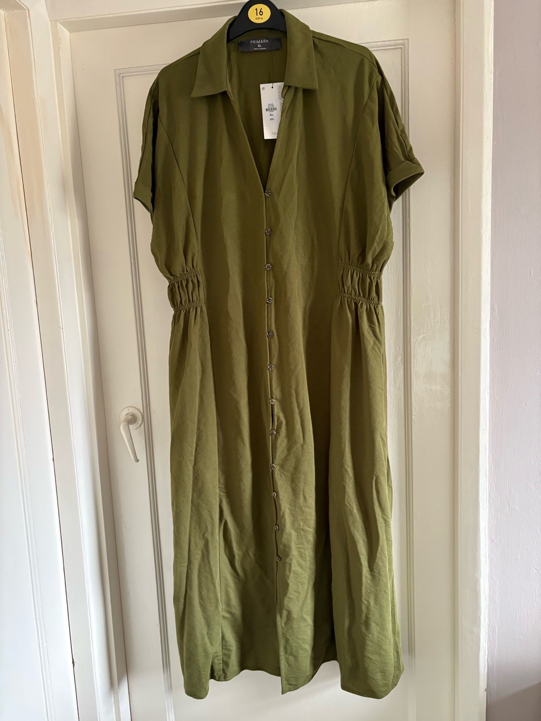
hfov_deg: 53.1
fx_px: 542
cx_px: 270
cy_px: 360
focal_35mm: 26
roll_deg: +2.2
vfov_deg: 67.3
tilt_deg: -7.6
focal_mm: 5.96
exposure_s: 1/60
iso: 250
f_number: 1.6
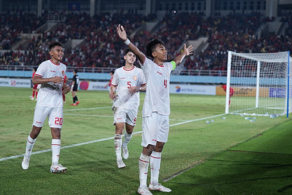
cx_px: 146
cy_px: 98
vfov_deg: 19.5
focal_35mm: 70
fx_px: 568
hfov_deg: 28.8
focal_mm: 70
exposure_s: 1/1600
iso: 2000
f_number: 2.8
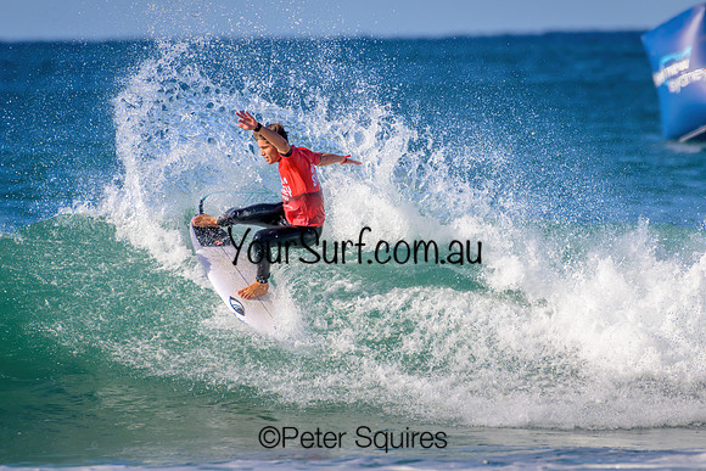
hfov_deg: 2.1
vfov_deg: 1.4
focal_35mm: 1000
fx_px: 19615
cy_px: 236
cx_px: 353
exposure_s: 1/2500
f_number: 11
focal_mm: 1000
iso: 1250
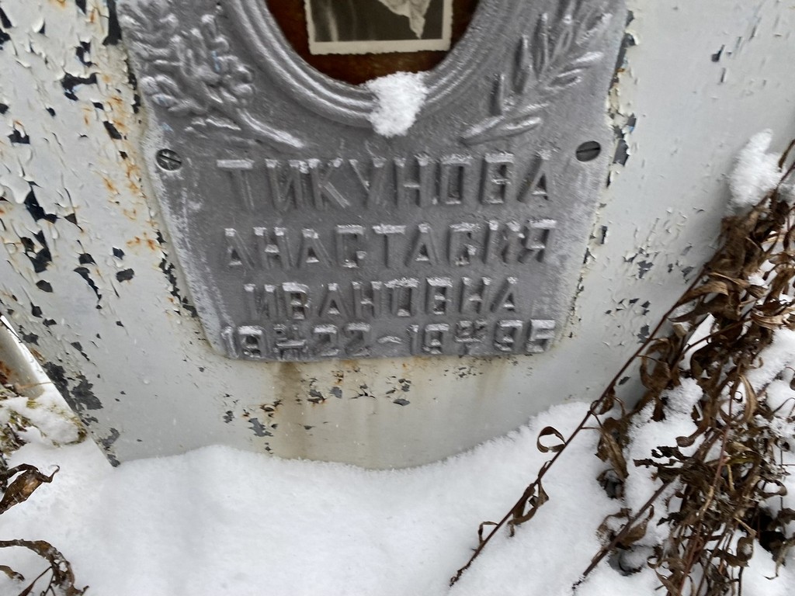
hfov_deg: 67.3
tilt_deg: -52.2
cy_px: 298
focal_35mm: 26
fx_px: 597
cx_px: 398
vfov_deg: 53.1
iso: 80
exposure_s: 1/122
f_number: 1.8
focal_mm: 4.25
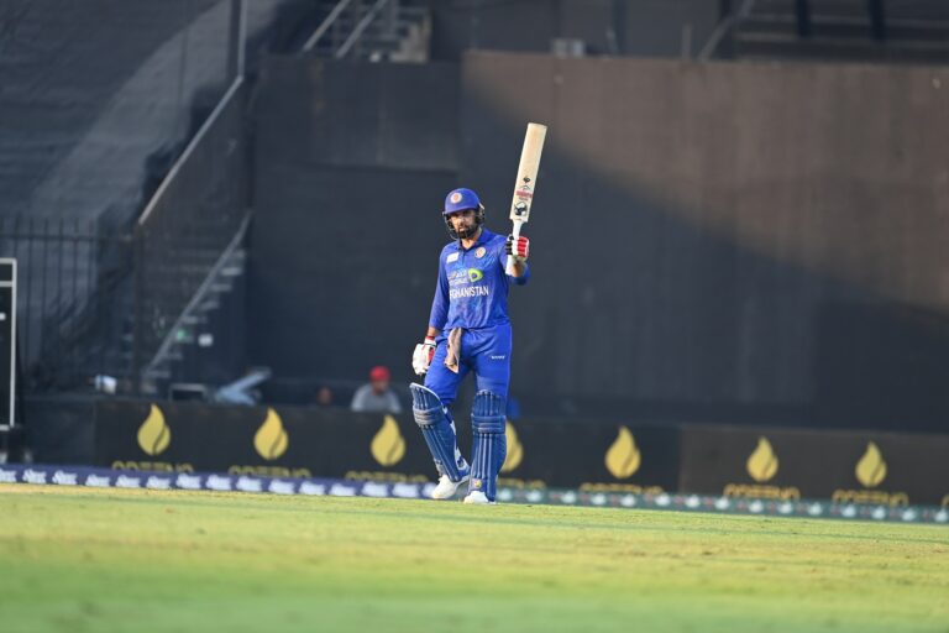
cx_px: 474
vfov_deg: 2.7
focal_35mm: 500
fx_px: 13180
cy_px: 316
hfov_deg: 4.1
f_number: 4
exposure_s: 1/1250
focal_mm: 500
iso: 1000
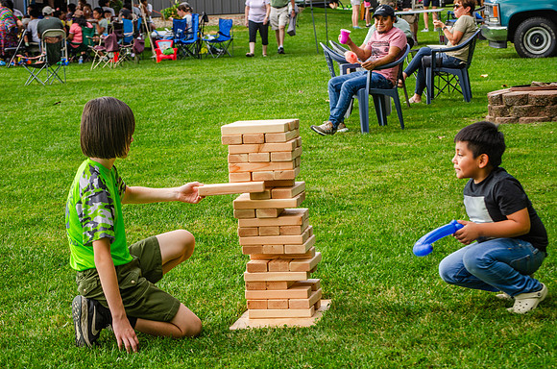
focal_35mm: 150
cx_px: 278
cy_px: 184
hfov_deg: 13.7
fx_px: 2316
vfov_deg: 9.1
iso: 200
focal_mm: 100
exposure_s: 1/200
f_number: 7.1
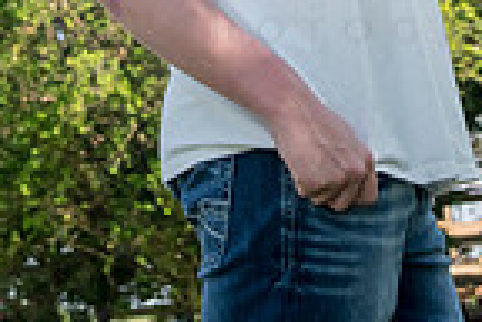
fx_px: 2517
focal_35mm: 188
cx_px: 258
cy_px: -399
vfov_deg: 7.0
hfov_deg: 10.9
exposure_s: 1/640
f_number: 7.1
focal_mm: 60
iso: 500
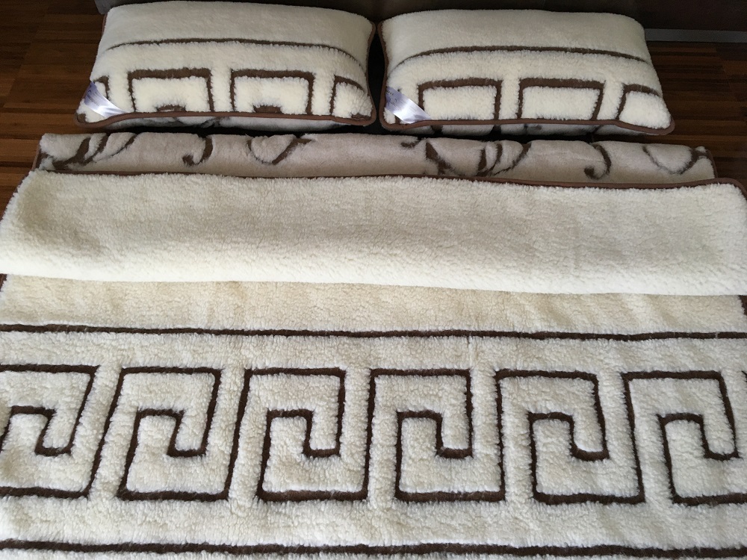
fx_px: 626
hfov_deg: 61.7
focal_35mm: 29
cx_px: 374
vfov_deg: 48.2
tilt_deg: -58.6
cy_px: 280
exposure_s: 1/33
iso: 125
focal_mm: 4.15
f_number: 2.2
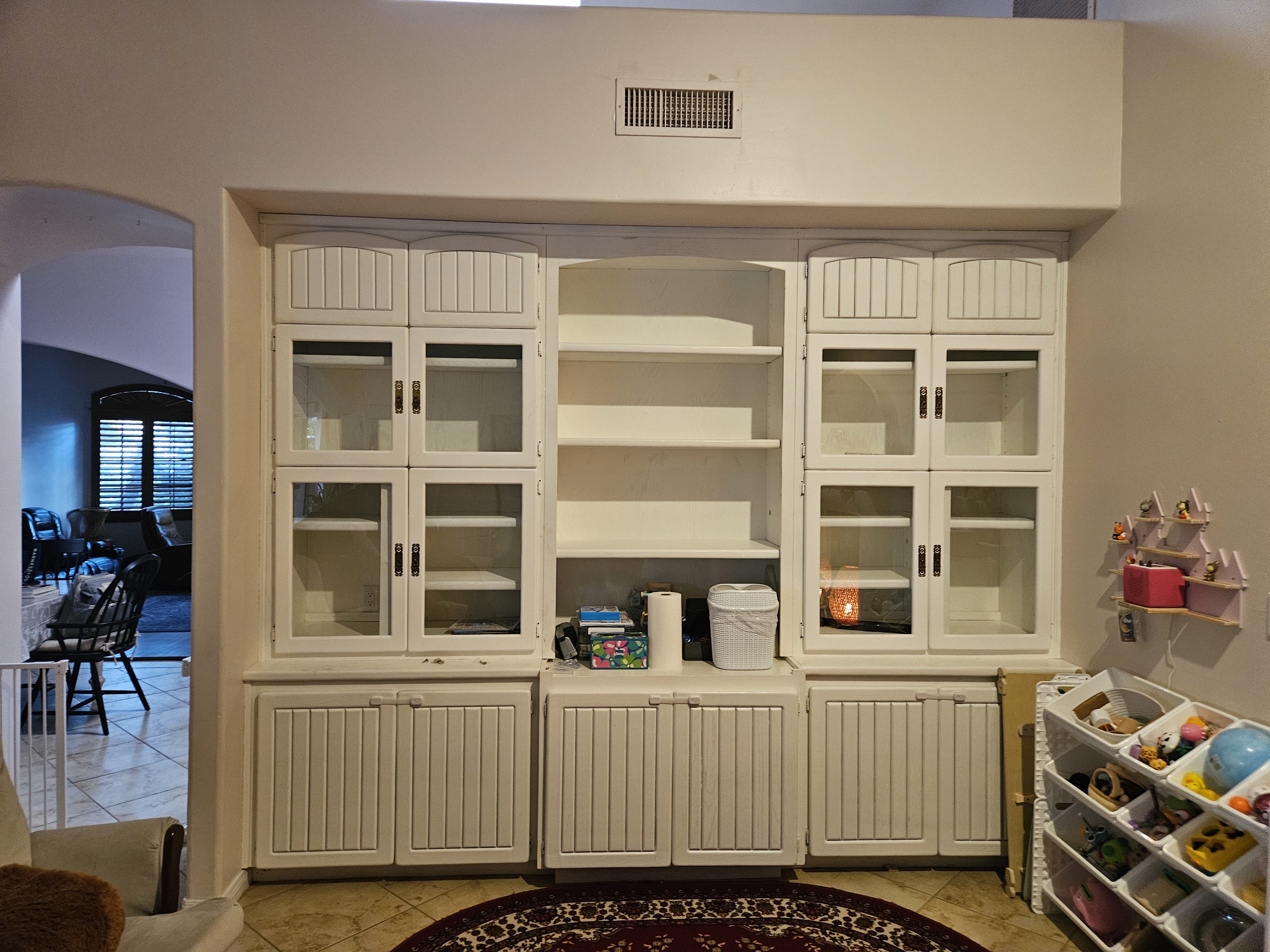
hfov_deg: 73.9
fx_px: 844
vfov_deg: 58.9
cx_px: 635
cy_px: 476
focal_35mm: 23
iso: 500
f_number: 1.8
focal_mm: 5.4
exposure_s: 1/30
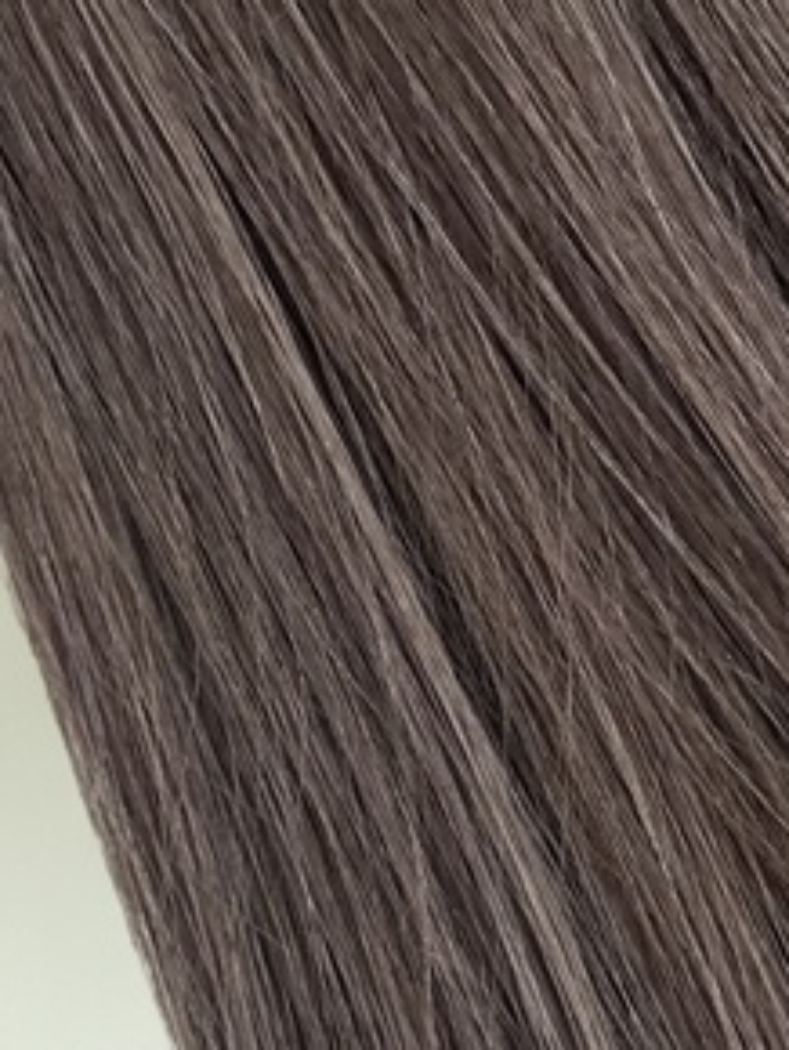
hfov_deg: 14.5
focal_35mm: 100
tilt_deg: -48.5
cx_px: 816
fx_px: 3035
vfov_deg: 19.5
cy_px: 308
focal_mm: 6.86
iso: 100
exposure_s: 1/100
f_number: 1.78
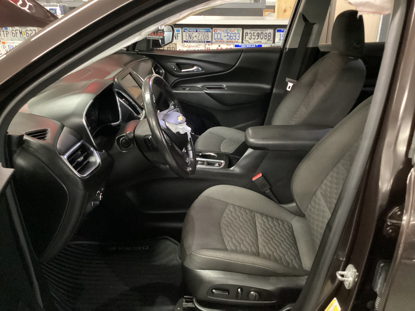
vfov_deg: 45.4
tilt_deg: -25.5
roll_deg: +0.1
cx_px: 208
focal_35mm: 31
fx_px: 372
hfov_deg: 58.4
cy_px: 156
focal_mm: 3.3
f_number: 2.4
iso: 800
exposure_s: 1/17
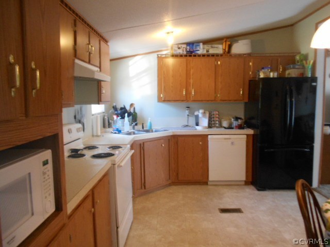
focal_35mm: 26
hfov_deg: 67.3
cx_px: 165
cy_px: 124
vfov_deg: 53.1
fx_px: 248
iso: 320
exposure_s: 1/30
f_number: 3.2
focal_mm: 4.6
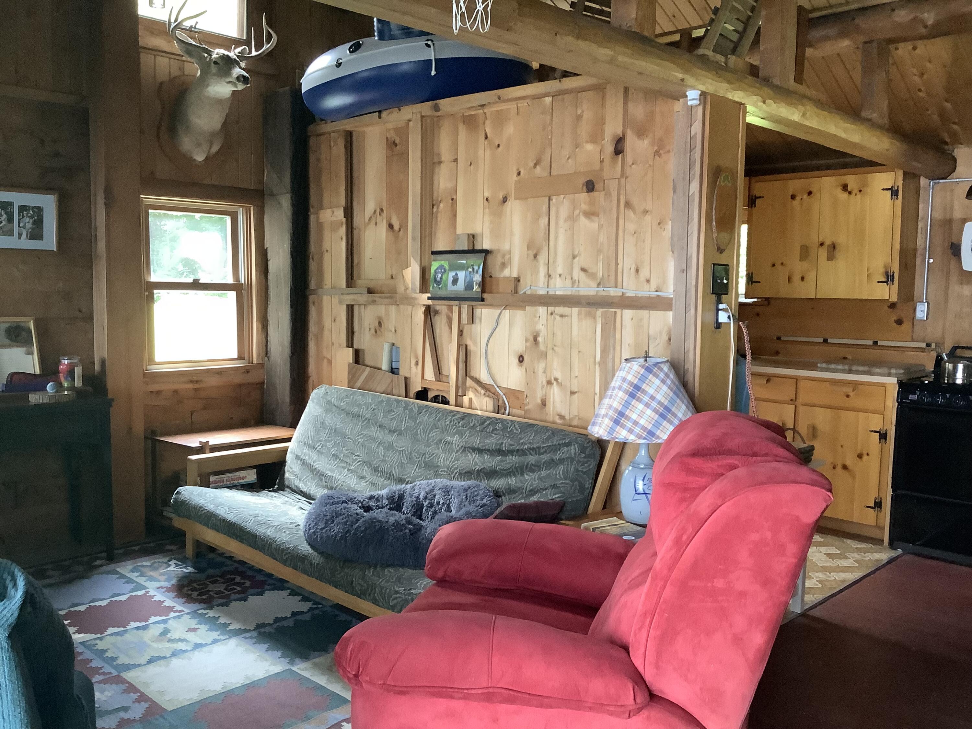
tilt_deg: -5.8
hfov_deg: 58.4
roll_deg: -1.9
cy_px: 364
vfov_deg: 45.4
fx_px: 870
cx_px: 486
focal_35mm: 31
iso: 250
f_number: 2.4
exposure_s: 1/60
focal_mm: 3.3
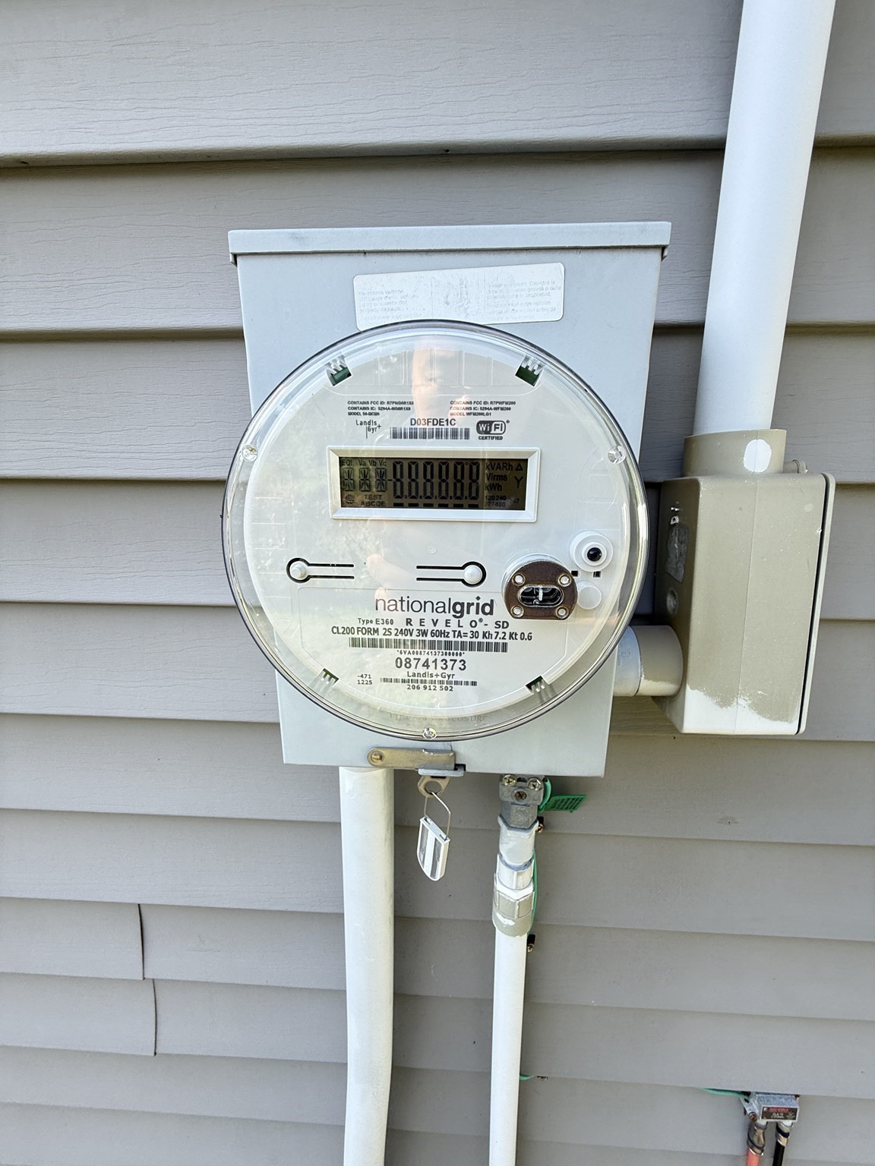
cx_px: 438
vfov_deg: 102.1
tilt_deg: -12.9
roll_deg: -1.8
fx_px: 472
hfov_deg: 85.7
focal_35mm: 14
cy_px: 583
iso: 50
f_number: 2.2
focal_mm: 2.22
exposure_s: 1/285
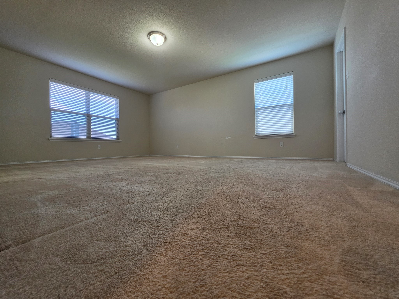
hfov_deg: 106.2
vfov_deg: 89.9
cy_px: 150
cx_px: 200
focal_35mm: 13
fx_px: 150
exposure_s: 1/120
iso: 200
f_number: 1.9
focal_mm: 2.2
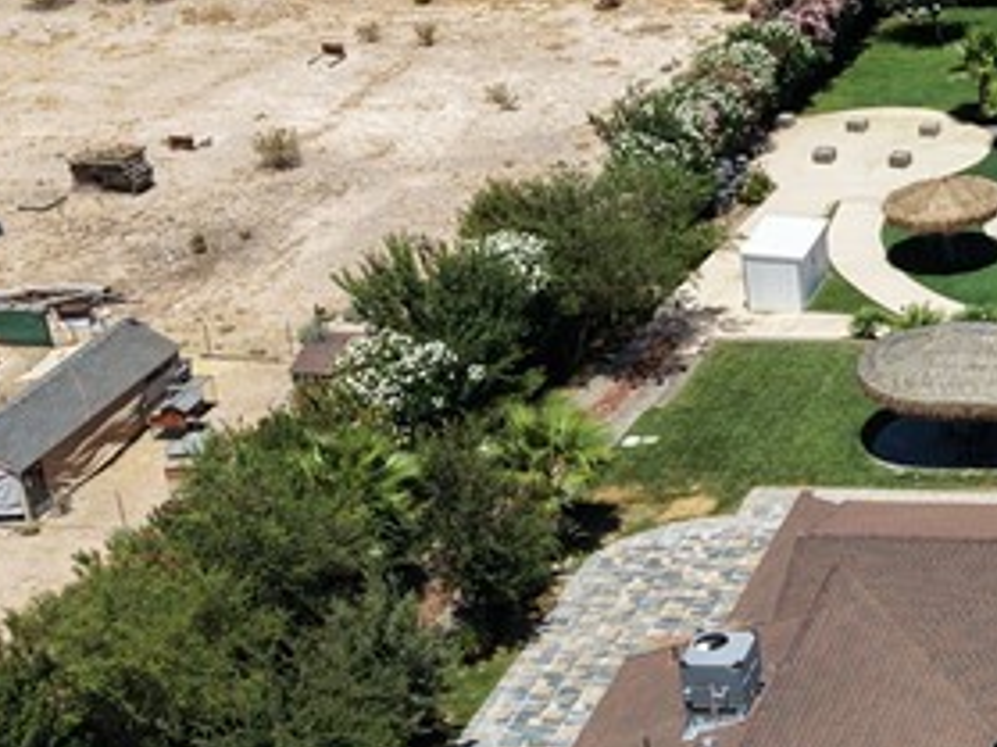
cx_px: 1322
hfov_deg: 20.2
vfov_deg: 16.7
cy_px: 168
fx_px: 2533
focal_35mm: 88
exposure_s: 1/4000
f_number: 1.8
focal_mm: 8.67
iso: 140
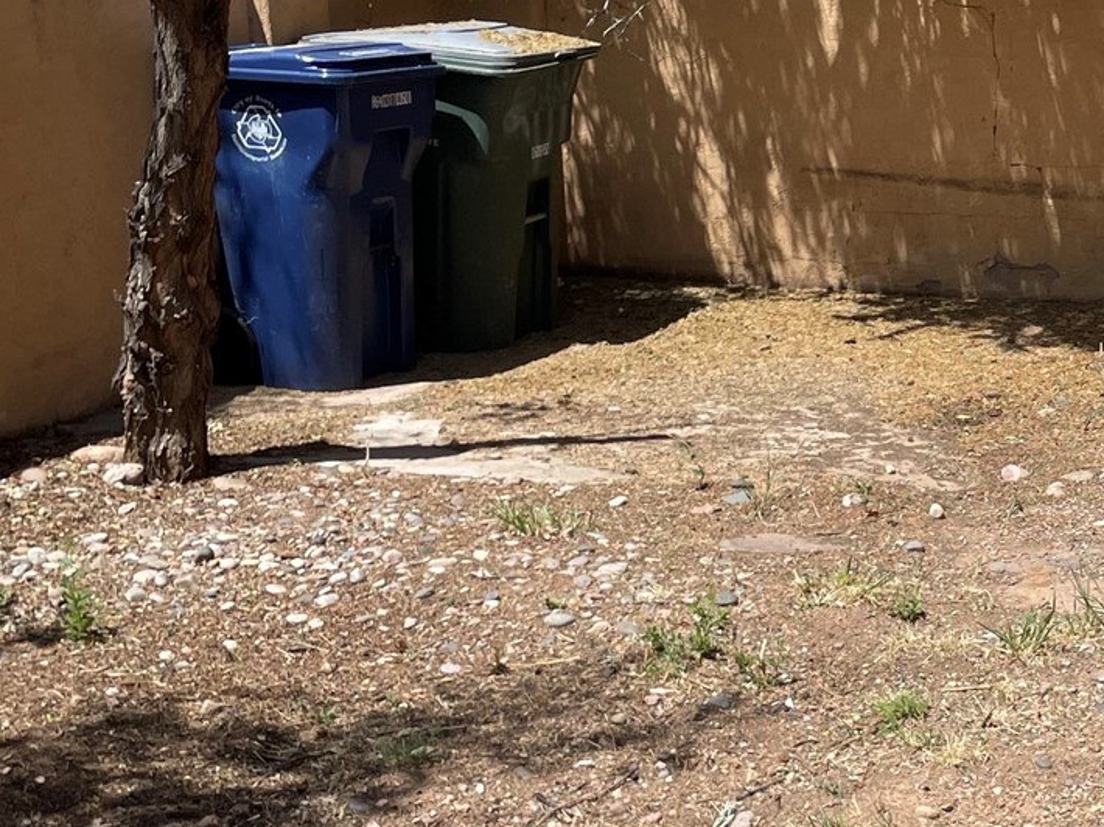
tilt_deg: -14.0
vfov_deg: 19.6
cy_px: 521
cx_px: 1216
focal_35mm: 75
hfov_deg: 24.3
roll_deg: +0.3
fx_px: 2391
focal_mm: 4.2
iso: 32
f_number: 1.6
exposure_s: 1/4132
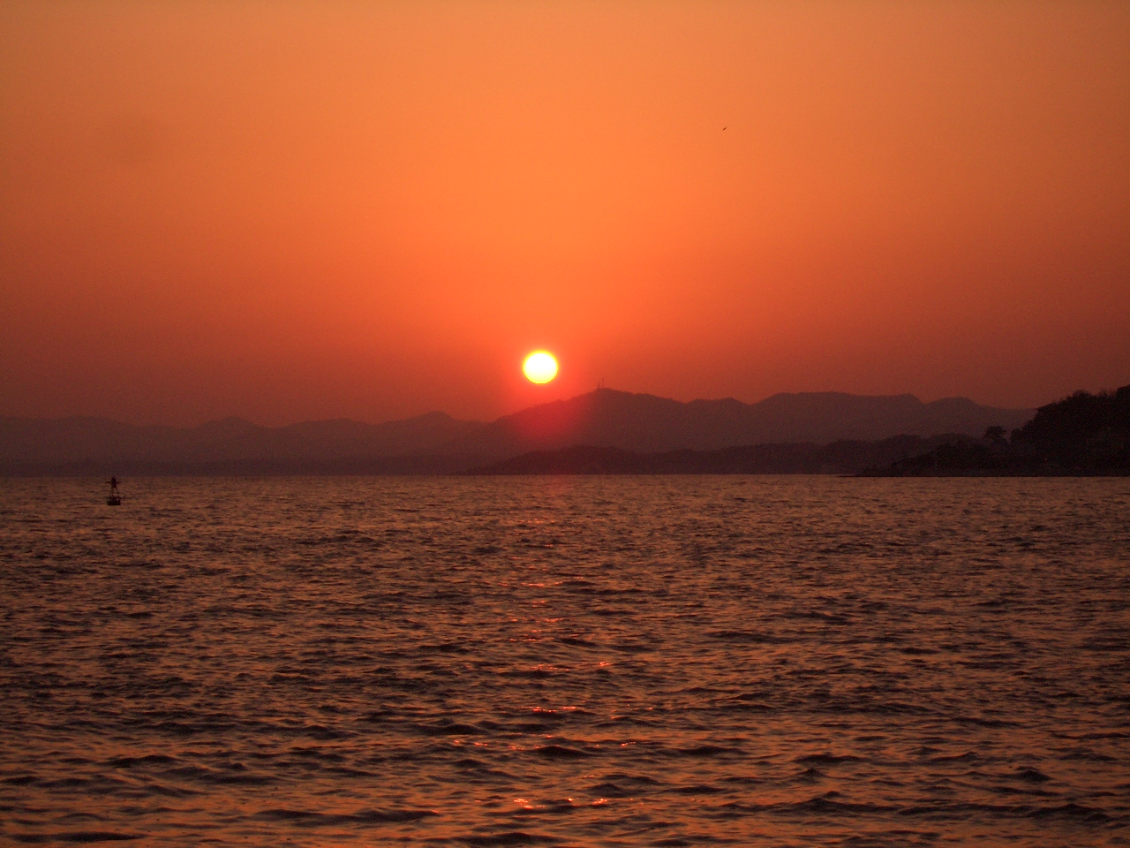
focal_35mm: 105
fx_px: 3428
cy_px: 424
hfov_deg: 18.7
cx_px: 565
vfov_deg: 14.1
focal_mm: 17.4
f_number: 7.7
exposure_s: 1/125
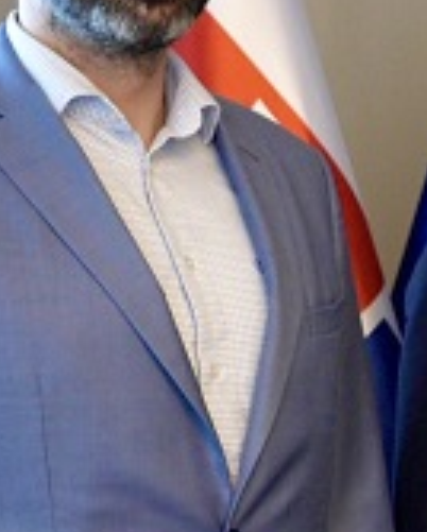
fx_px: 3359
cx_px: 905
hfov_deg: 7.0
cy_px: 268
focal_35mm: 213
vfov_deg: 9.1
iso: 5000
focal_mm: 47
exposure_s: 1/160
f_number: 4
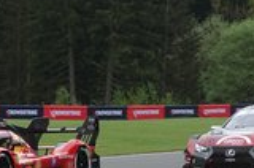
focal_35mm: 313
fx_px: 2204
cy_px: 187
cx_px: 97
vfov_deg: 4.4
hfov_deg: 6.6
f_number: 4
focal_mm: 40.73
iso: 160
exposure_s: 1/800
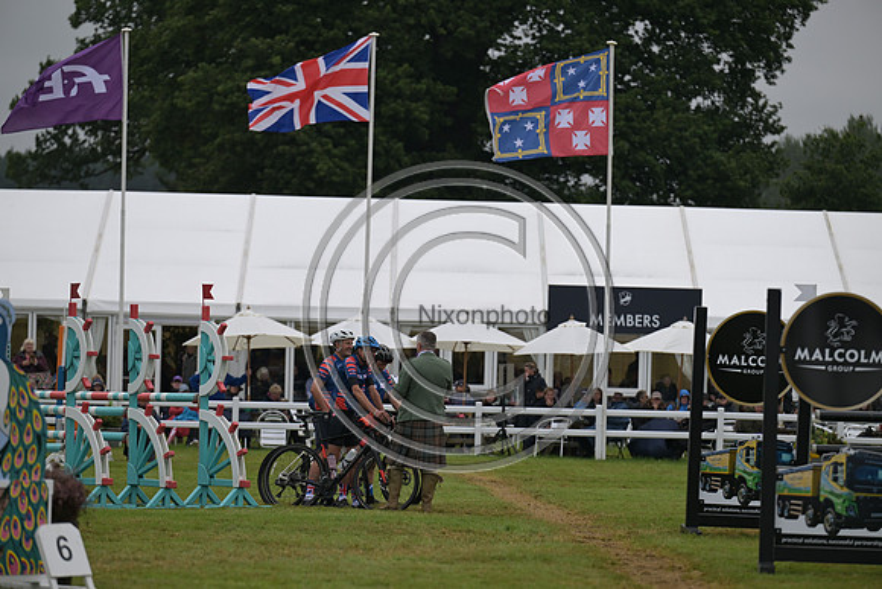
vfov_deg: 6.9
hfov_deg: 10.3
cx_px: 441
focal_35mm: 200
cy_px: 294
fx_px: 4901
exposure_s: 1/1250
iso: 360
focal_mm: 200
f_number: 4
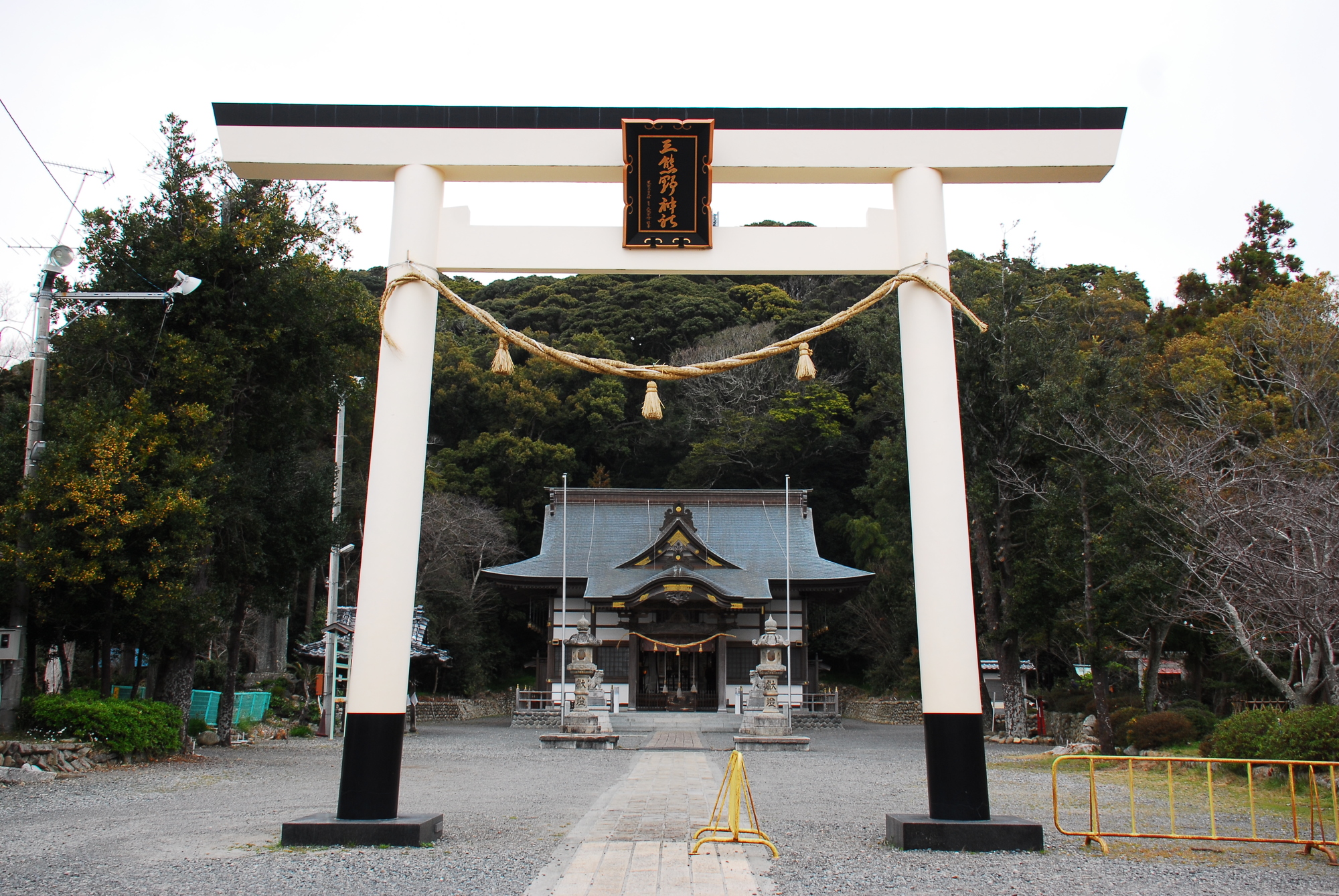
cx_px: 670
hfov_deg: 49.5
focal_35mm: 39
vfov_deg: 34.3
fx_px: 1452
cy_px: 448
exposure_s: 1/180
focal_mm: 26
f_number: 5.6
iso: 200
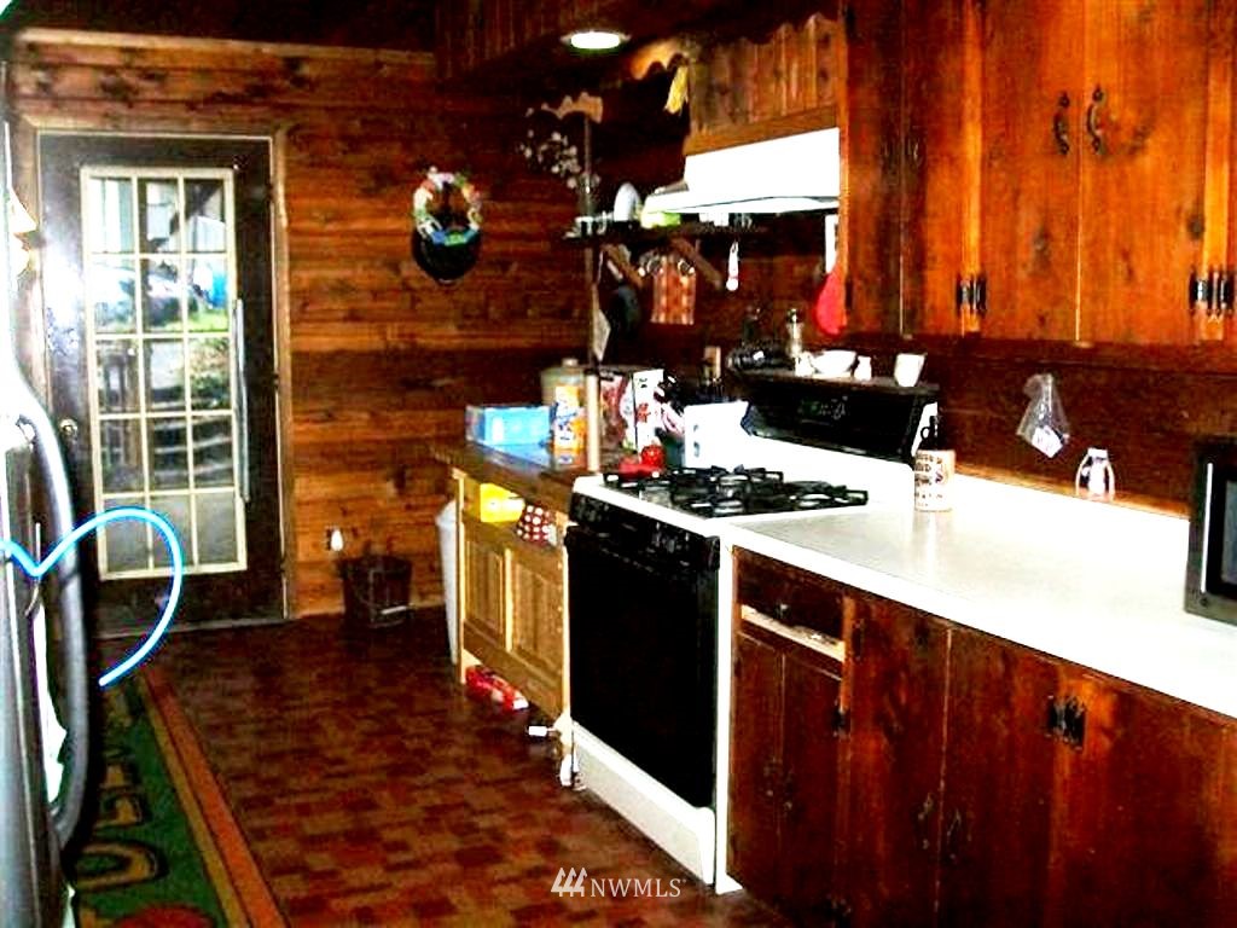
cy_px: 464
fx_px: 1286
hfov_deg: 51.4
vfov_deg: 39.7
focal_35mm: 36
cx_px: 618
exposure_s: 1/60
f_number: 2.7
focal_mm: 6
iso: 160
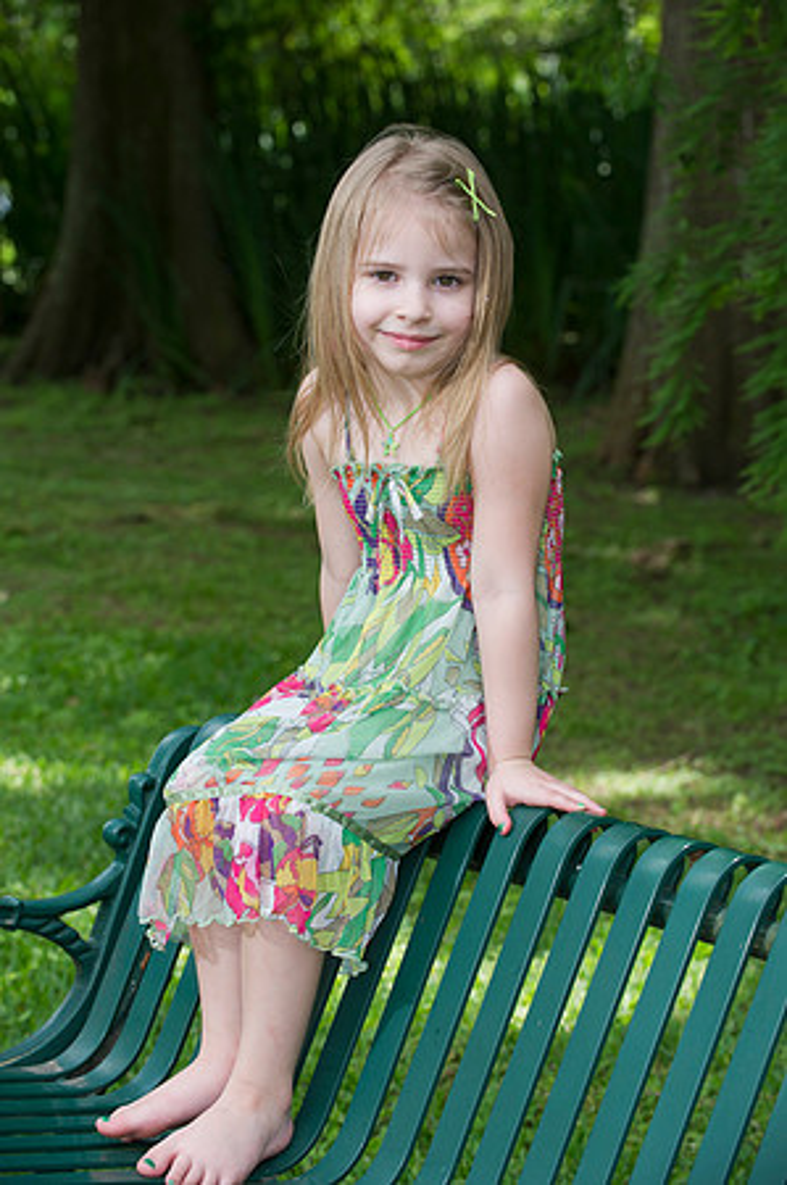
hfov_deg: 13.9
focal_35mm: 98
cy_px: 592
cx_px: 394
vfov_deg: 20.8
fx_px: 3221
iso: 200
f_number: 5.6
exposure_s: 1/160
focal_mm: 98
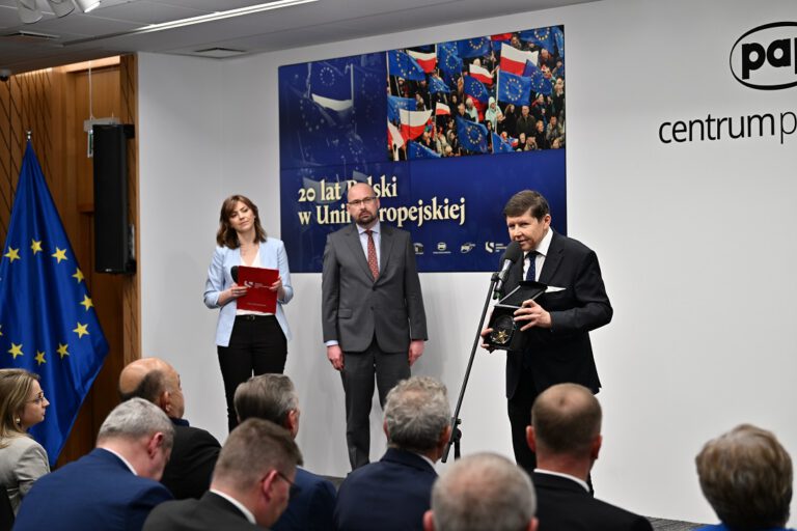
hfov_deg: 28.8
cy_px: 266
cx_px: 398
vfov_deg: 19.5
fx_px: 1550
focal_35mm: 70
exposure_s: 1/320
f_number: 4
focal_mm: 70
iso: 500
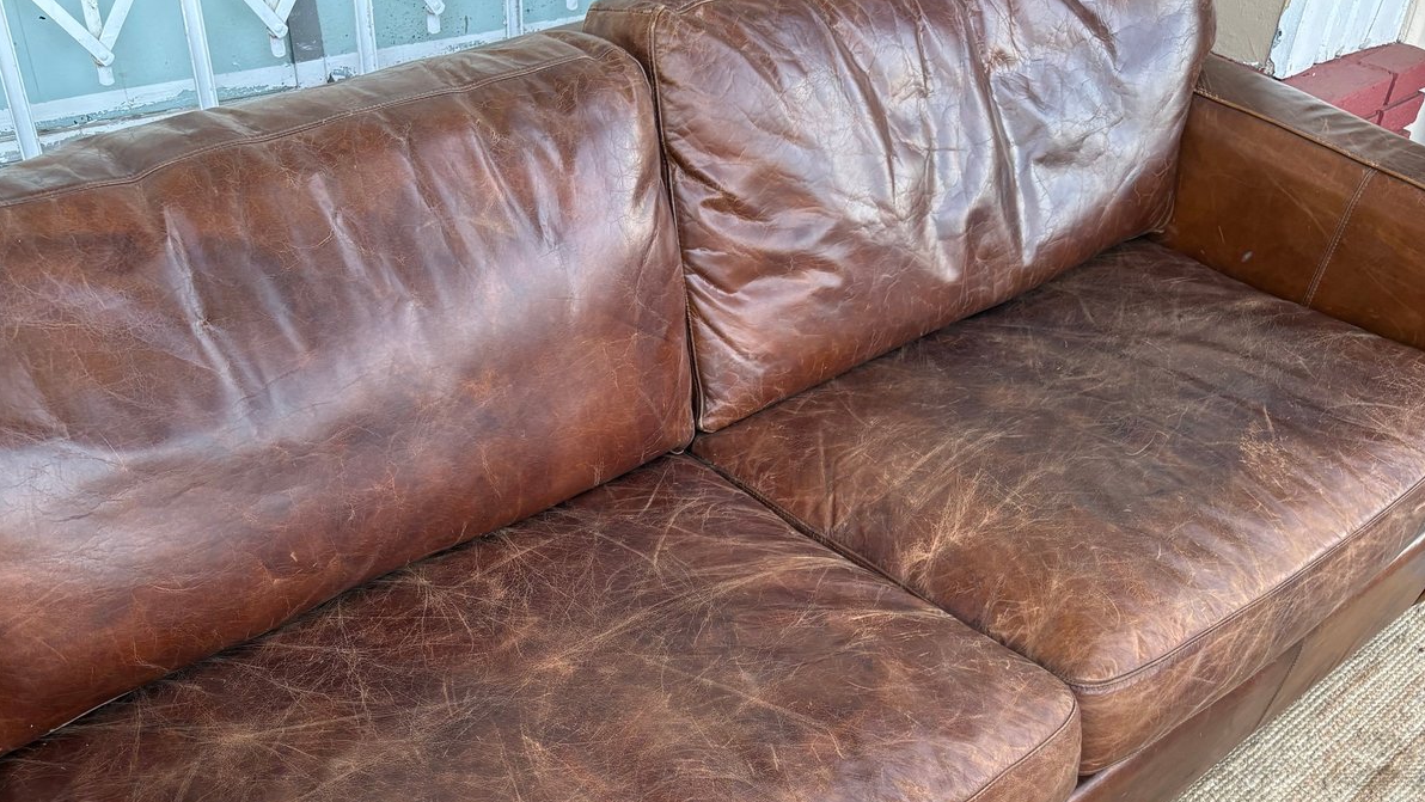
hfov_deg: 52.8
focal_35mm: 38
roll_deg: -3.3
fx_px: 1436
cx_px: 710
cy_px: 742
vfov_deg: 29.7
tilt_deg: -42.5
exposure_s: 1/122
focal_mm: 5.96
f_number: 1.6
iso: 100
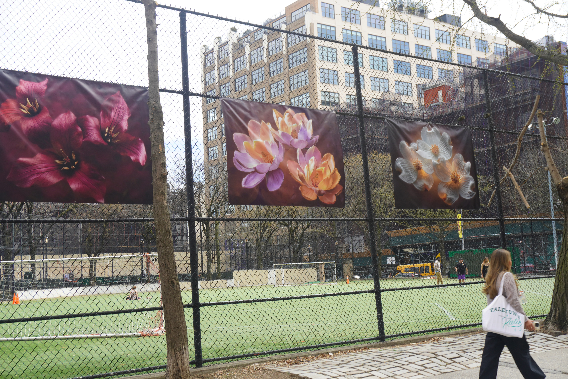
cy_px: 190
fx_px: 710
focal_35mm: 45
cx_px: 284
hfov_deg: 43.6
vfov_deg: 29.9
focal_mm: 30
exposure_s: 1/100
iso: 100
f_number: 8
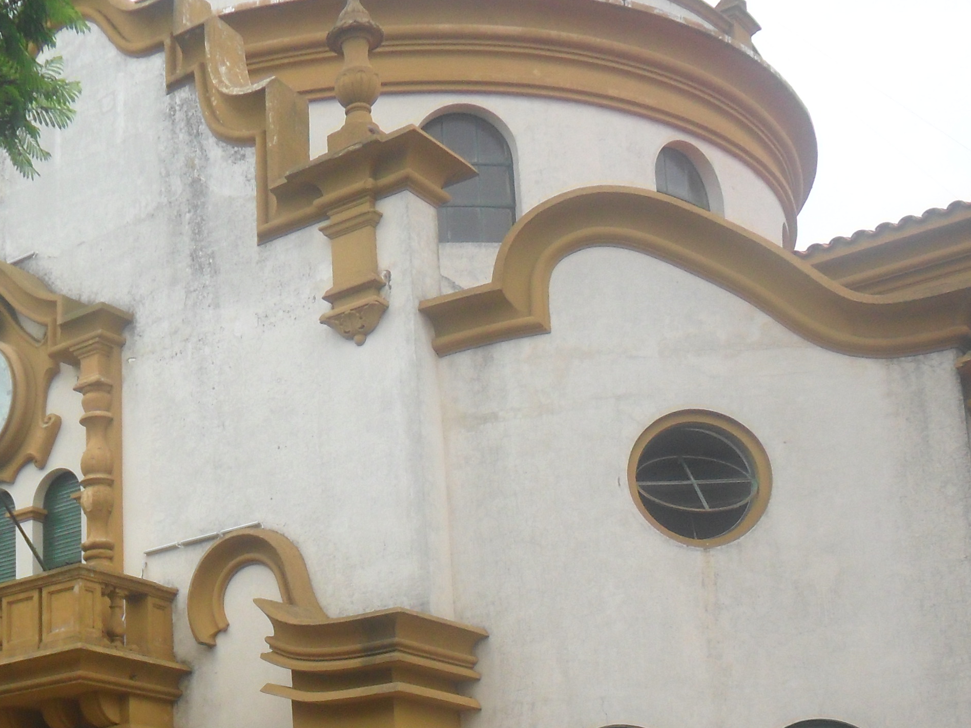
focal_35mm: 57
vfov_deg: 24.8
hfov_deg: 32.3
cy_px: 670
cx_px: 116
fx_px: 1599
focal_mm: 4.9
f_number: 3.5
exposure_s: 1/500
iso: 100
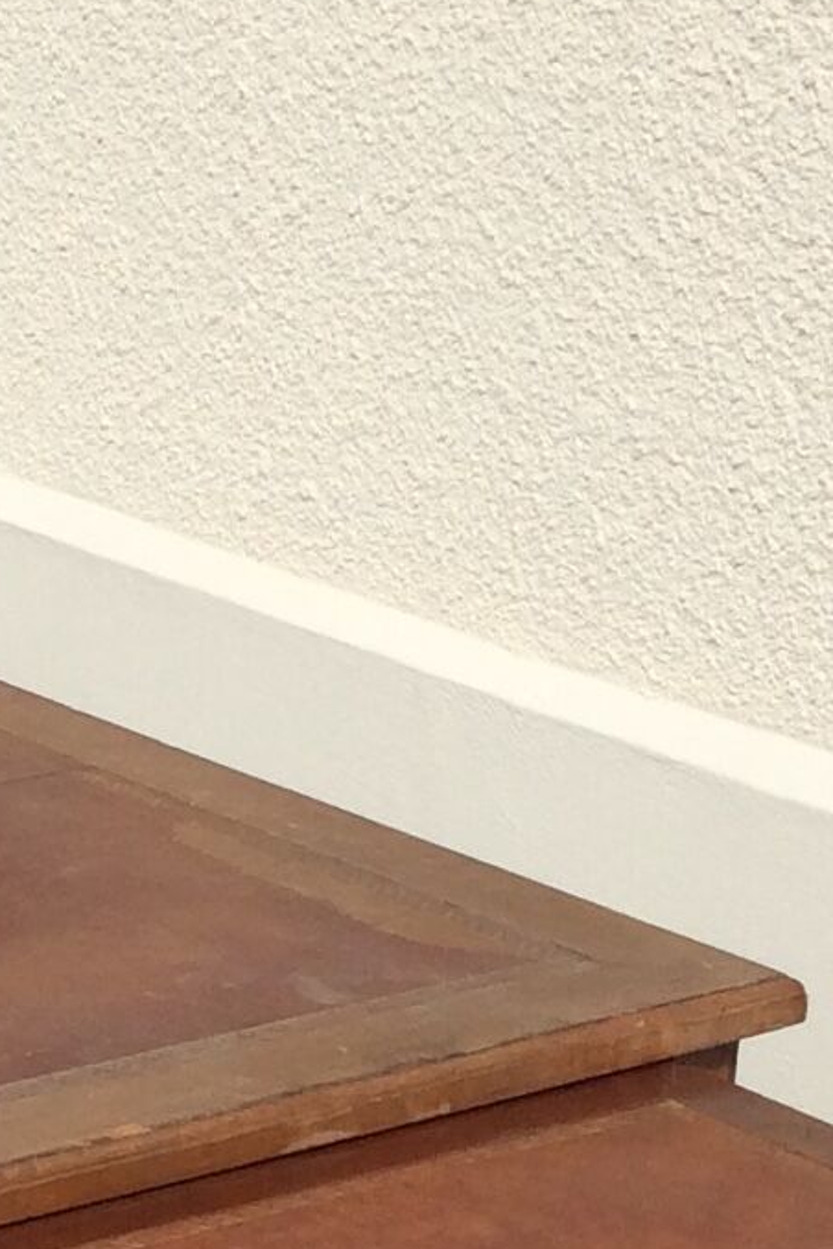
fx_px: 4408
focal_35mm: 127
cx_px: -332
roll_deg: -0.5
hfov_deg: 10.5
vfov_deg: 15.6
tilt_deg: -24.8
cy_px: 1418
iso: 32
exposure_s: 1/1362
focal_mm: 3.3
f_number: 2.4
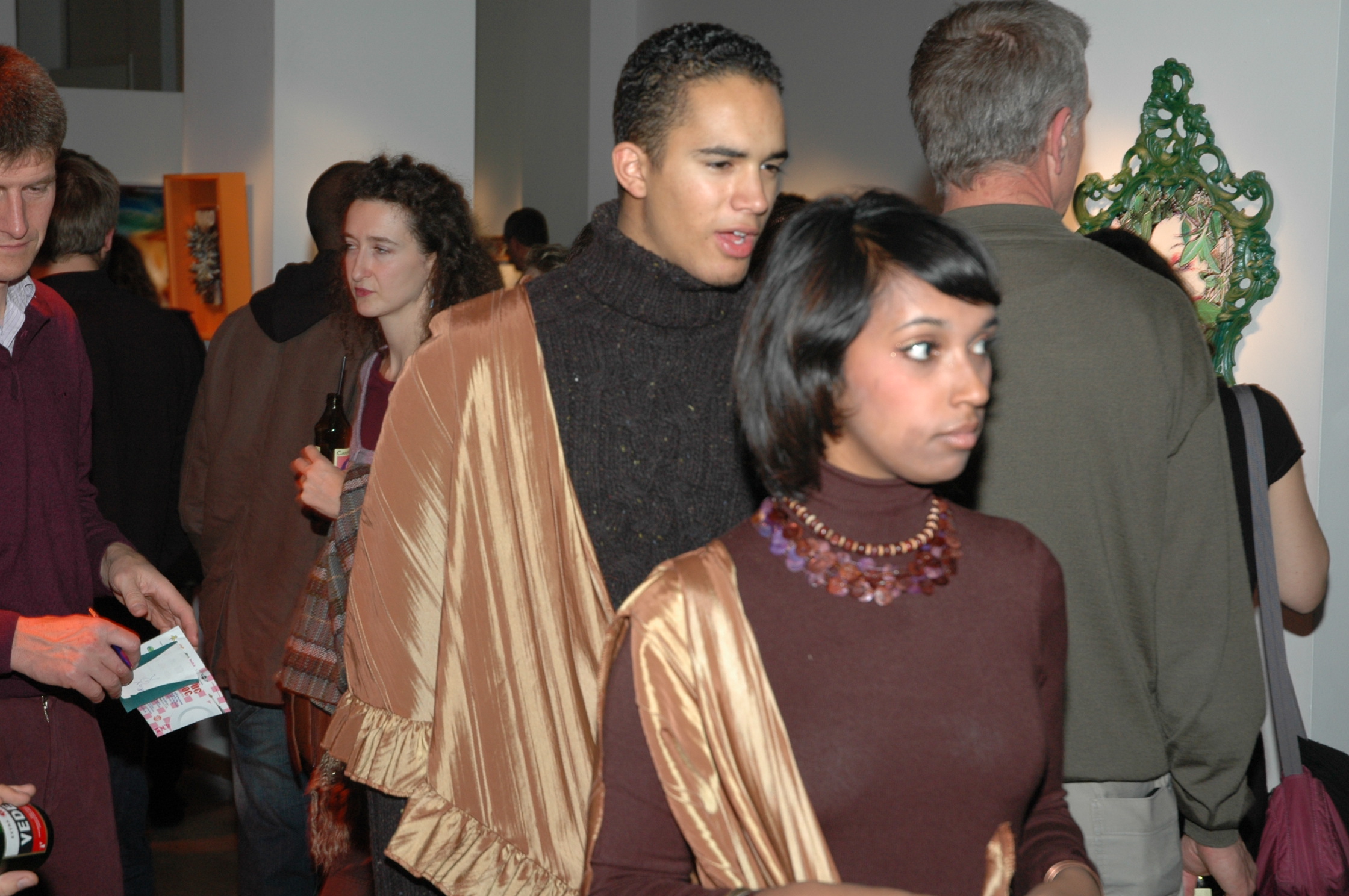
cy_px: 448
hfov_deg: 29.3
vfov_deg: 19.7
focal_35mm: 69
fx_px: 2583
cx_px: 674
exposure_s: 1/60
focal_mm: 46
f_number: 5
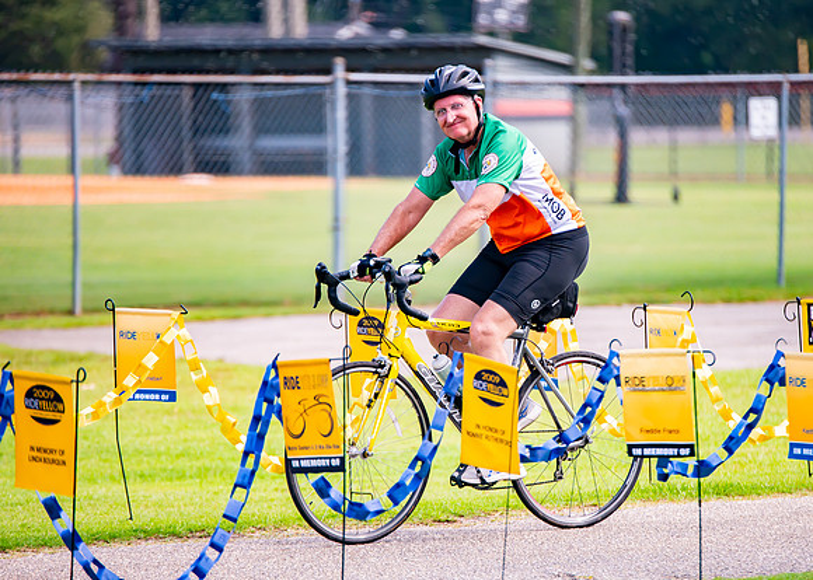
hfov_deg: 8.1
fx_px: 5711
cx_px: 504
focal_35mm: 247
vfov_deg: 5.8
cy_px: 311
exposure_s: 1/5000
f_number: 2.8
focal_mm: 200
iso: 800
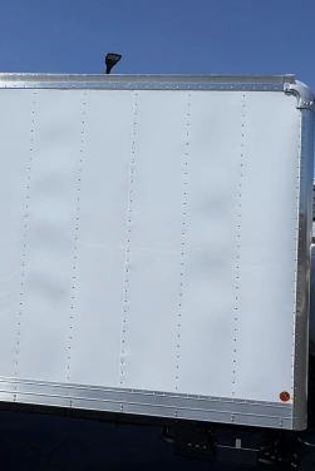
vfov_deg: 60.2
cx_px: 100
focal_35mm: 31
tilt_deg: +5.6
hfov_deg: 41.7
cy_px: 227
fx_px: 406
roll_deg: -3.2
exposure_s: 1/1259
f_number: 2.2
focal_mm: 2.22
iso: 20
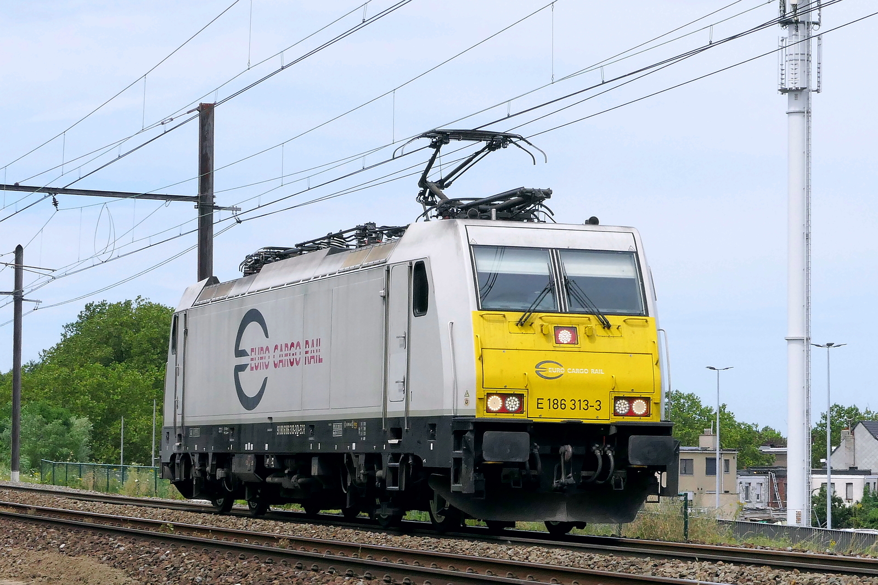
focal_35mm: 80
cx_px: 439
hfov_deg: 25.4
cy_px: 292
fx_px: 1951
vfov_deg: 17.1
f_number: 10
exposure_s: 1/800
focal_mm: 29.3
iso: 500
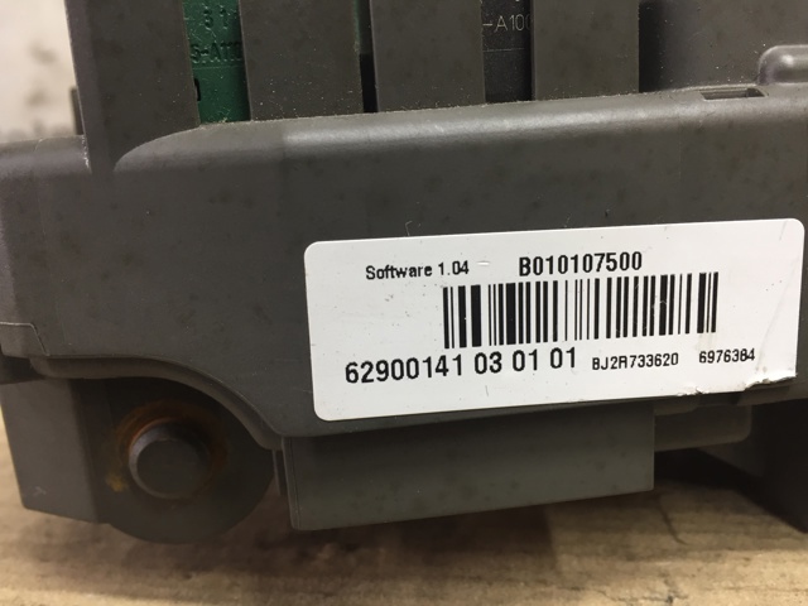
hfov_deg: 61.7
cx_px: 404
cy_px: 303
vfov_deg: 48.2
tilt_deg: -16.0
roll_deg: +3.6
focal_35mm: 29
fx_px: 677
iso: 80
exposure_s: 1/33
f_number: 2.2
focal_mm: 4.15
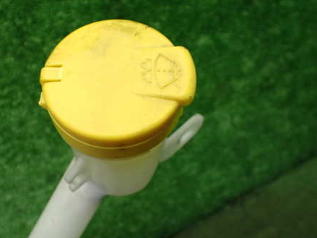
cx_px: 127
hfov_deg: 45.5
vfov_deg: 35.1
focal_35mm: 41
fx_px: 375
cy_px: 124
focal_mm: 5.4
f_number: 2.3
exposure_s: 1/125
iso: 320
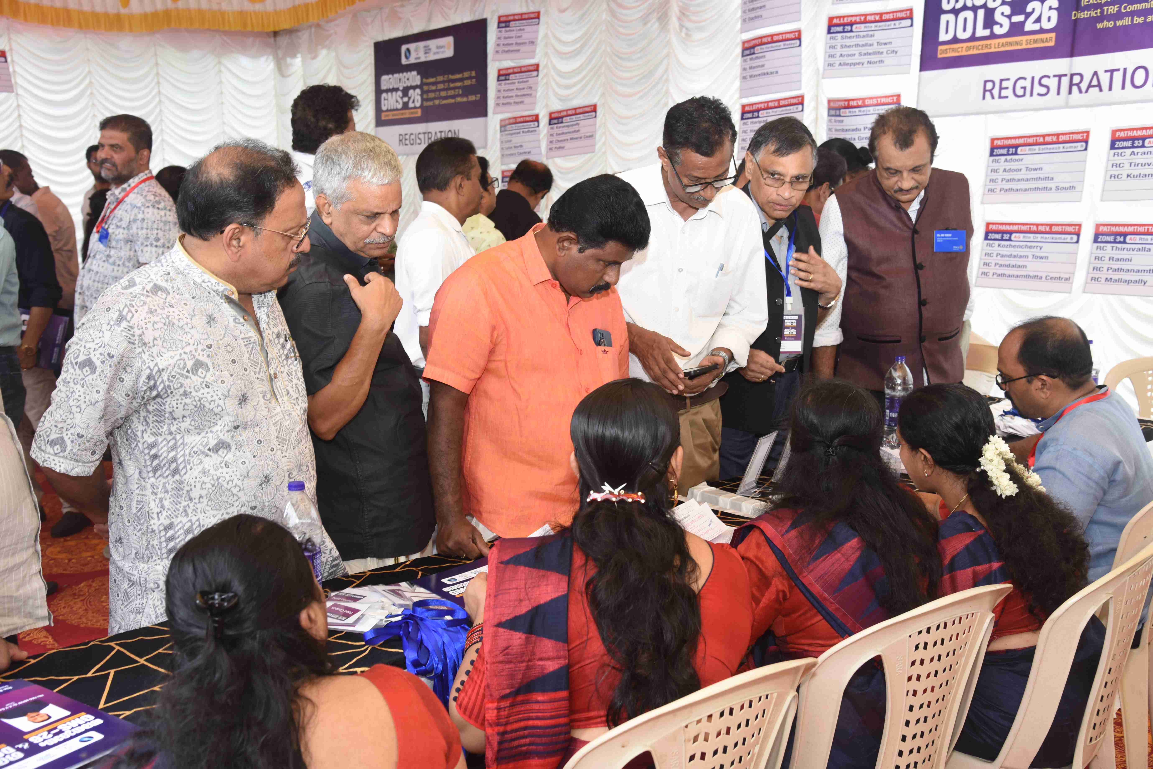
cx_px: 576
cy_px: 384
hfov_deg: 50.7
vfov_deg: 35.1
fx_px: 1217
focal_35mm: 38
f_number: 6.3
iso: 400
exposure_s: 1/100
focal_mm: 38
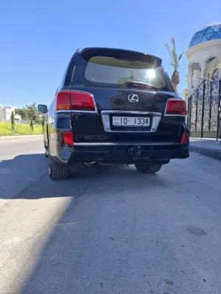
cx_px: 110
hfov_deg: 58.9
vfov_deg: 73.9
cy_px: 147
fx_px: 196
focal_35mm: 23
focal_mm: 5.54
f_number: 1.8
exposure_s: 1/1100
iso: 50
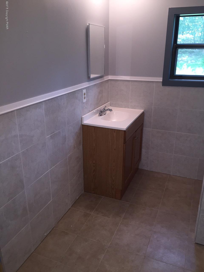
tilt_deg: -19.4
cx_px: 102
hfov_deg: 48.2
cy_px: 136
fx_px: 228
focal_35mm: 29
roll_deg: +0.5
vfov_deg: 61.7
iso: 80
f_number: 2.2
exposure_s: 1/30
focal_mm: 4.15
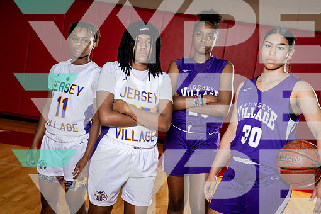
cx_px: 174
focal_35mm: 58
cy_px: 107
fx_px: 517
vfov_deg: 23.4
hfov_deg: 34.5
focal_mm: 51
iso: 320
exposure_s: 1/250
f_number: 5.6
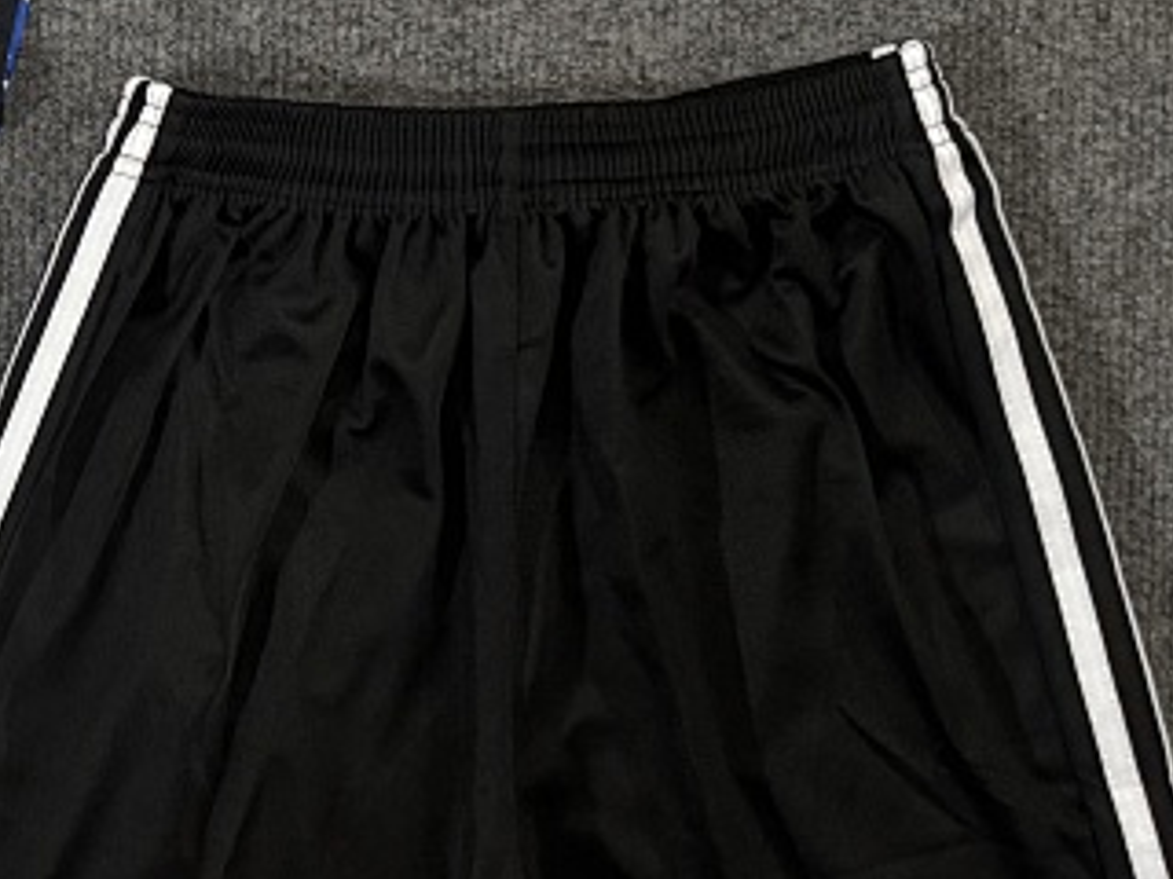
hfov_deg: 21.3
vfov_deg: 18.2
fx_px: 2745
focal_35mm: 81
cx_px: -447
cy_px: 326
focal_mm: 6.76
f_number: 1.78
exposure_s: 1/50
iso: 400
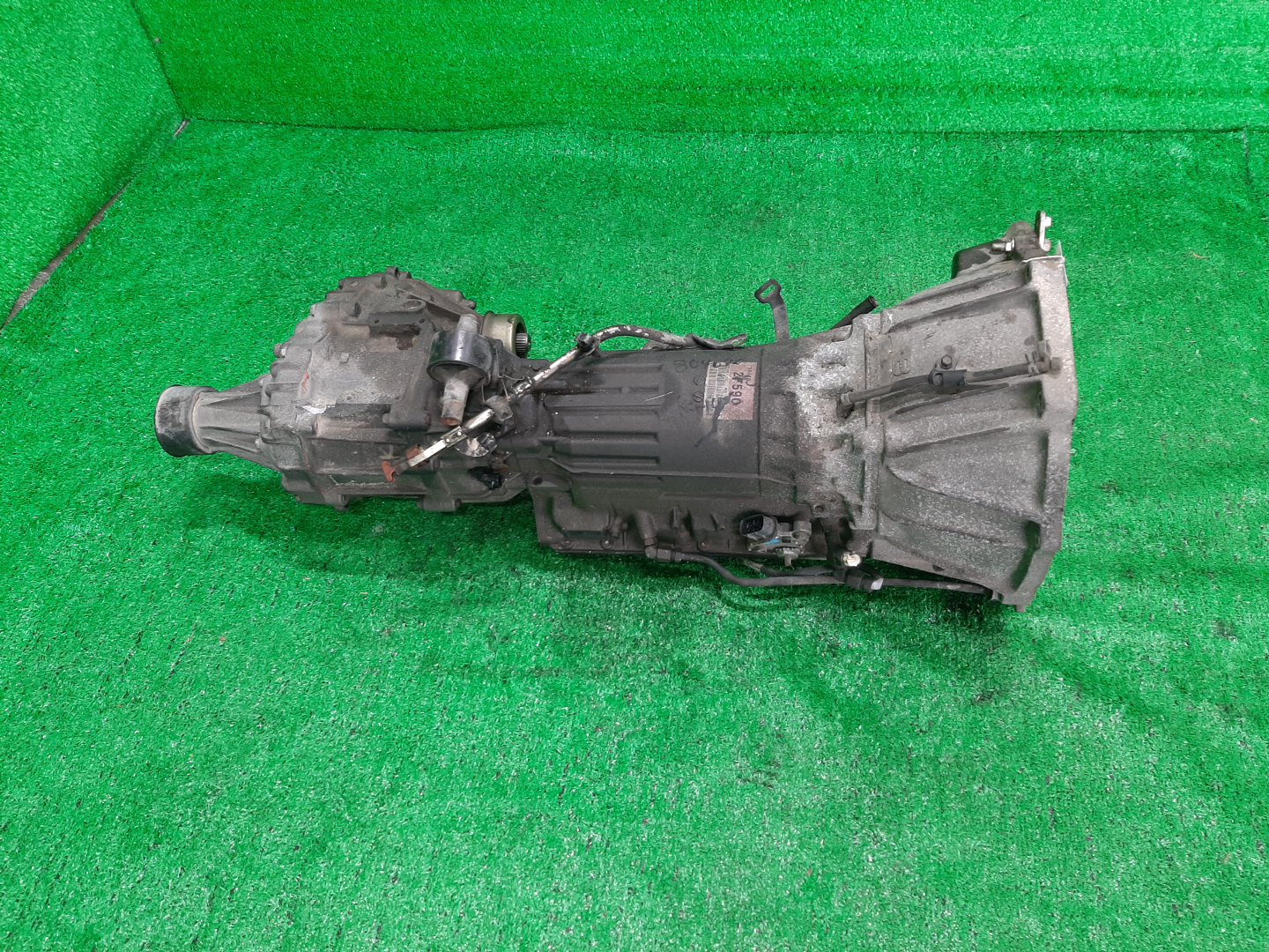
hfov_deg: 67.3
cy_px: 476
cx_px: 634
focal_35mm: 26
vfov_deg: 53.1
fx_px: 953
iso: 128
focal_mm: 3.93
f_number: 1.7
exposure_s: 1/50
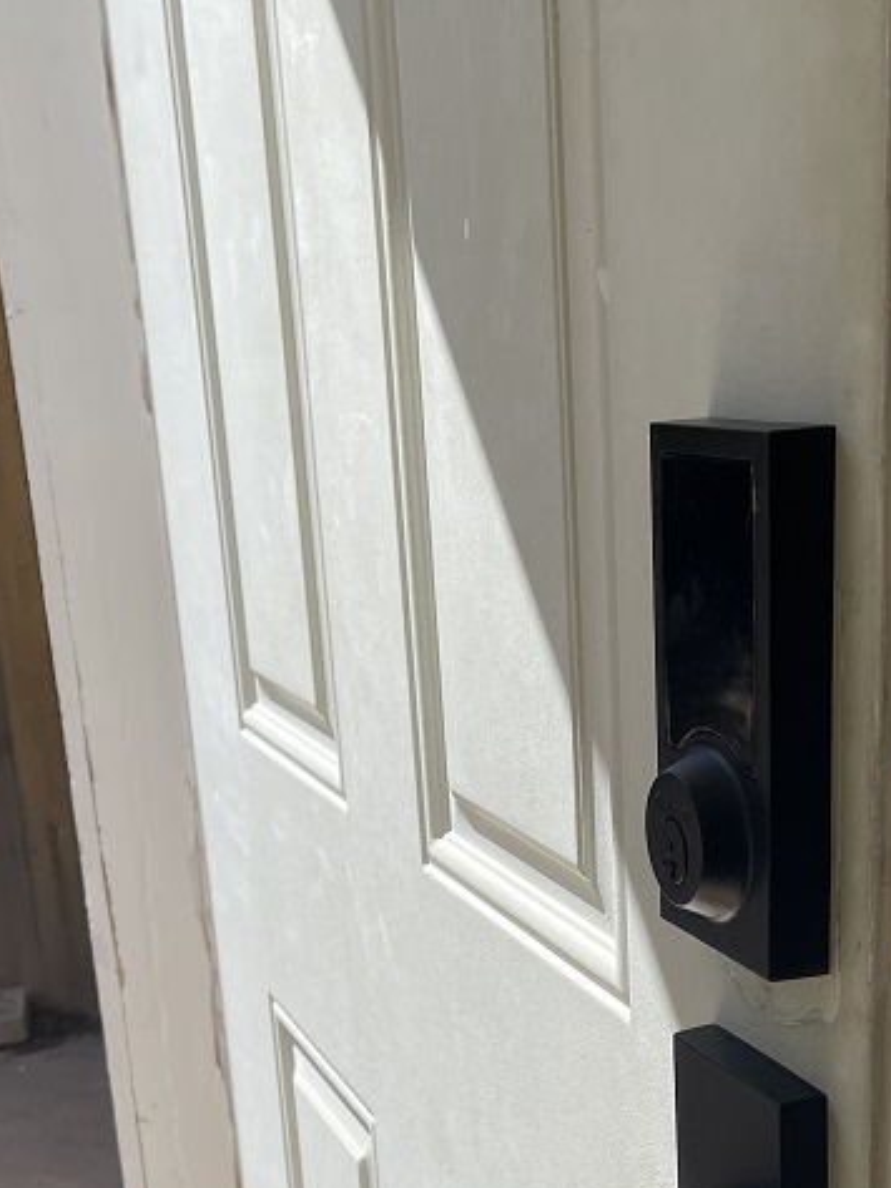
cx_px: 658
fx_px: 1887
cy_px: 1032
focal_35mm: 55
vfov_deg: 33.4
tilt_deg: -19.9
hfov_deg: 26.3
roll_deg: +1.6
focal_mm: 5.1
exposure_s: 1/3086
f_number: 1.6
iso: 32
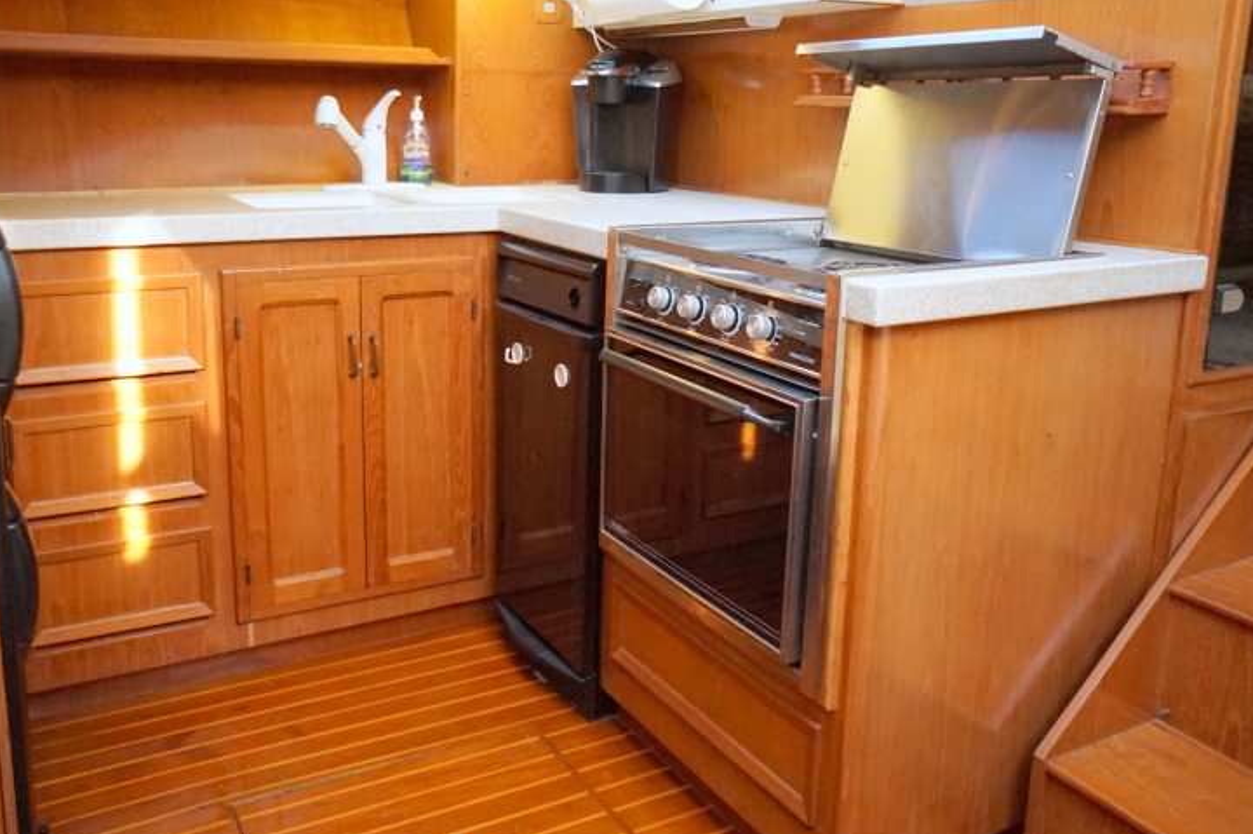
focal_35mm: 30
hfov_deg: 61.7
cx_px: 546
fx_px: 1043
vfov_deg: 43.3
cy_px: 323
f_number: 2.8
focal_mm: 16
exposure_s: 1/160
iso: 2000
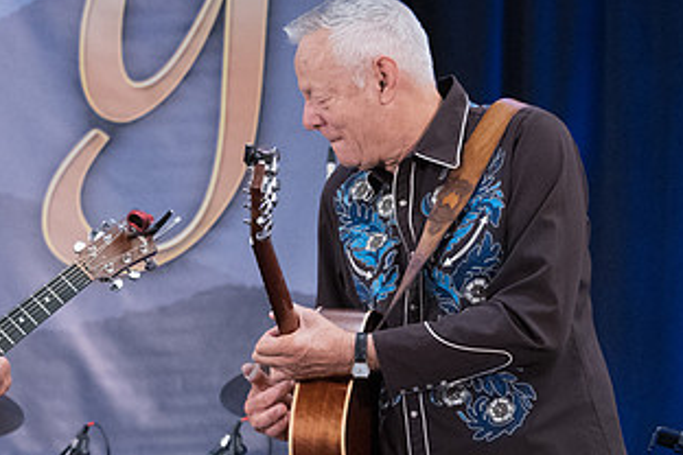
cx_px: 88
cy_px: 353
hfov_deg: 11.7
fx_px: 3320
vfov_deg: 7.8
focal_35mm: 175
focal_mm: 94
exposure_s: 1/250
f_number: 5.6
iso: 12800
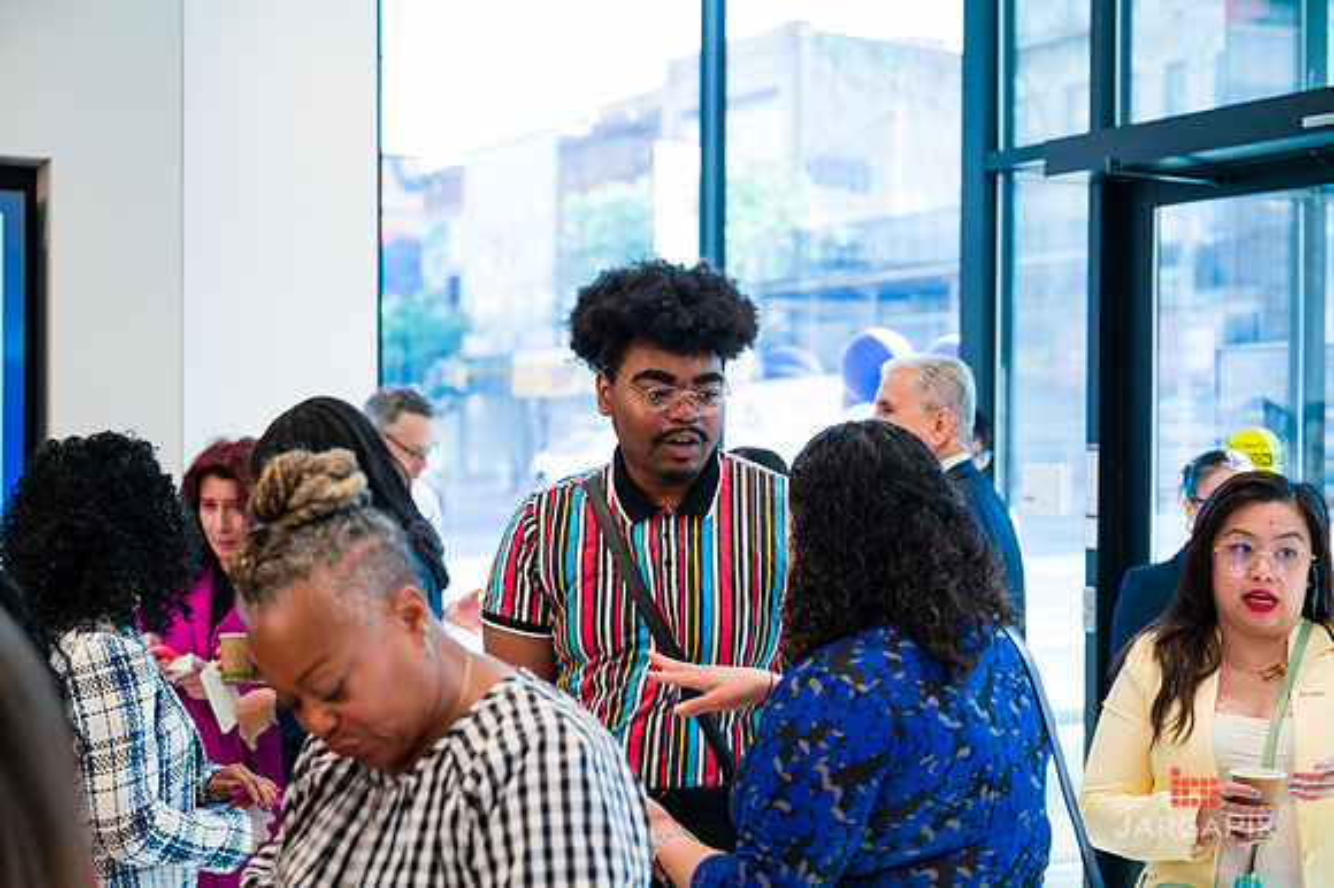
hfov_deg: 38.8
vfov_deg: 26.4
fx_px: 1892
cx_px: 667
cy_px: 444
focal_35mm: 51
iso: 500
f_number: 3.2
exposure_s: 1/200
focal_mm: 51
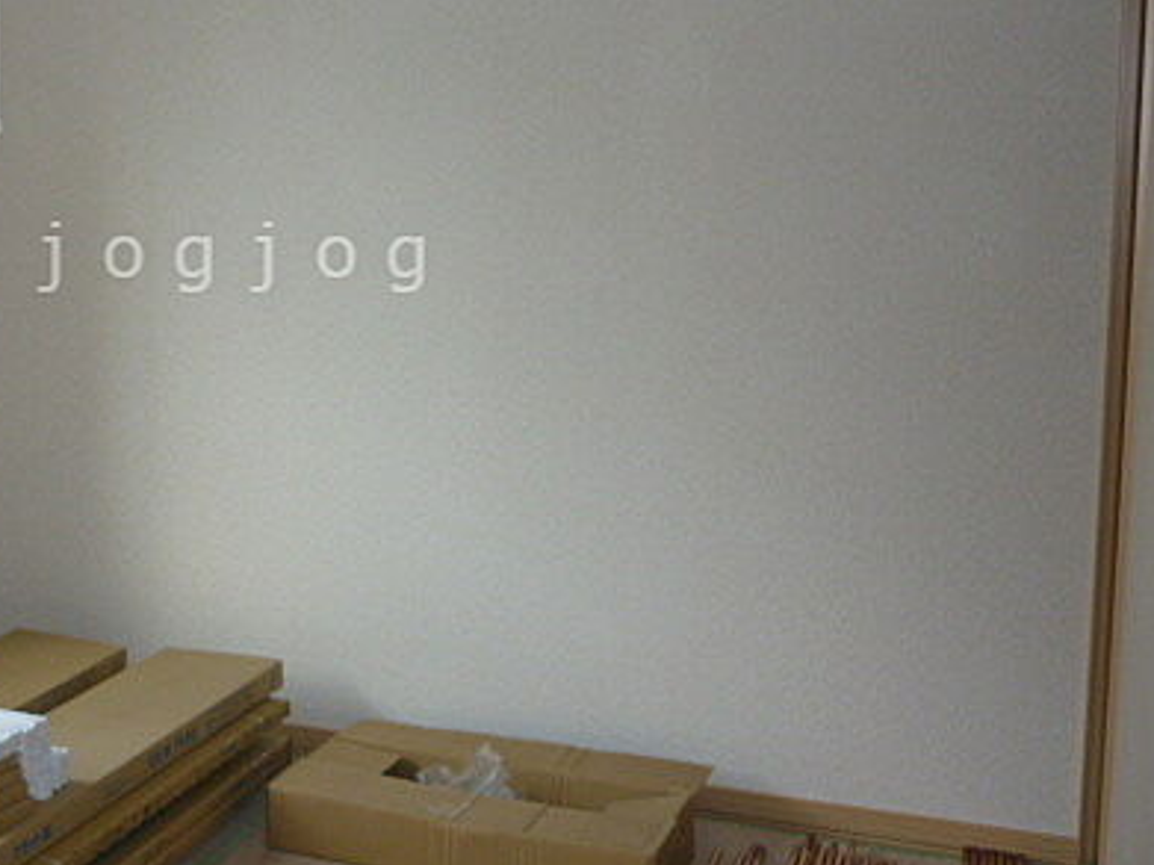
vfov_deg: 26.8
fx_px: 1800
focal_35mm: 54
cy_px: 257
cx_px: 239
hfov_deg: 34.5
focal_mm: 5.5
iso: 100
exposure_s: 1/30
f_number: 2.8
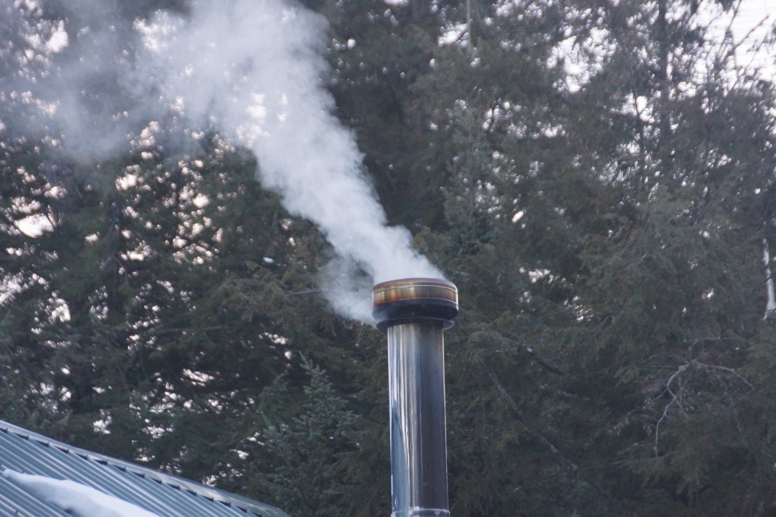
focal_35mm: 195
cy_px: 258
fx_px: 4202
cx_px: 388
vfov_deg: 7.0
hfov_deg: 10.6
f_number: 5.6
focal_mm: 130
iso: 1600
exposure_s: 1/50
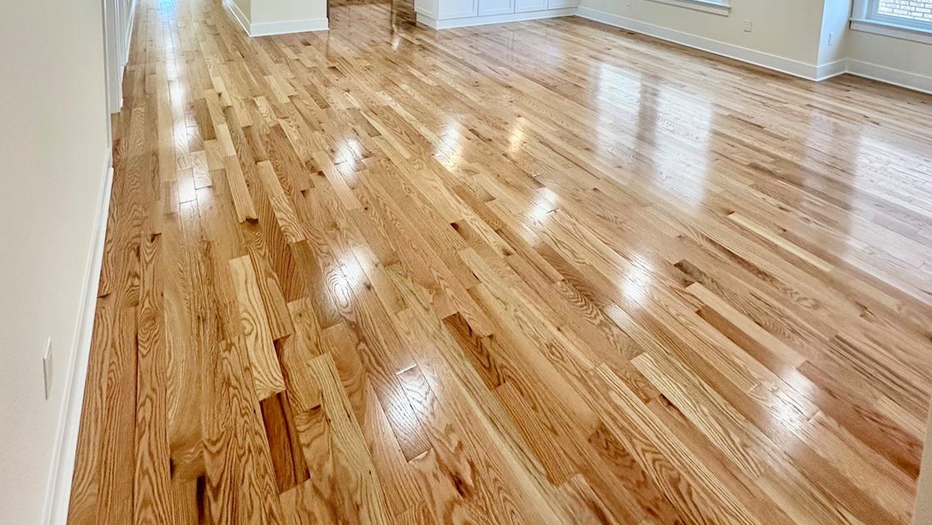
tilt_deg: -5.5
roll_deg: -2.3
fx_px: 519
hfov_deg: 83.8
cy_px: -35
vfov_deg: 43.3
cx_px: 459
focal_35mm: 21
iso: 125
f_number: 2.2
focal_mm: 2.22
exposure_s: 1/120
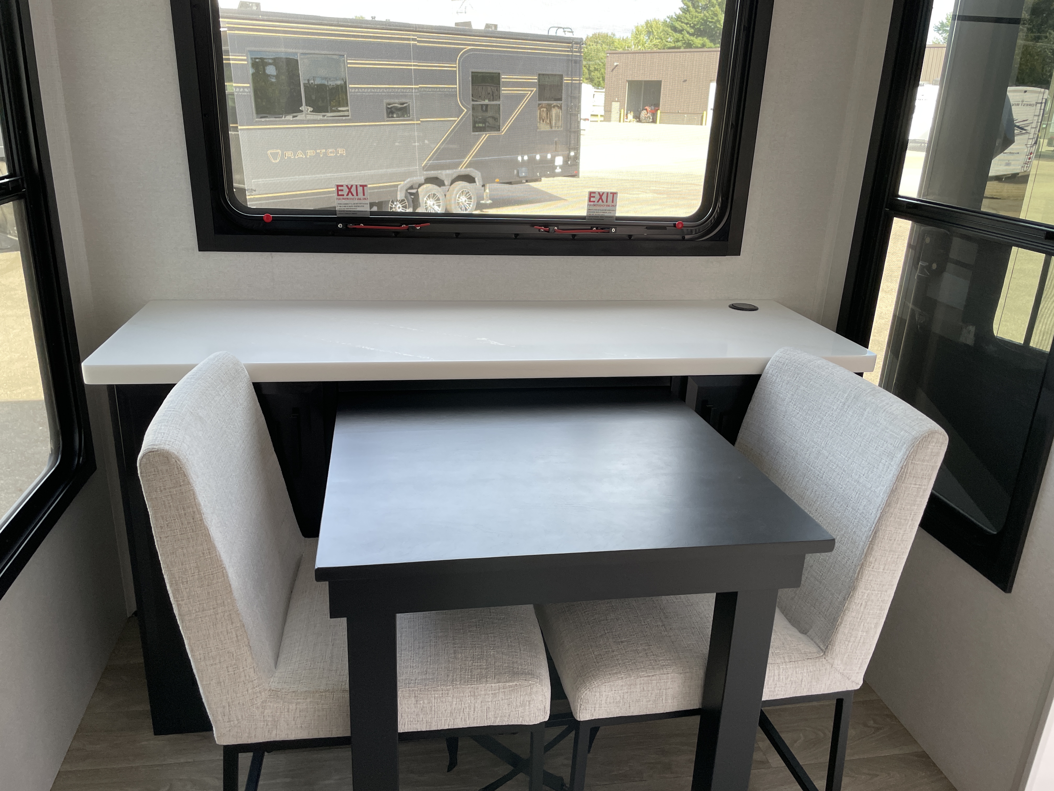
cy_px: 396
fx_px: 792
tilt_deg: -19.6
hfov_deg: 67.3
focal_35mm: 26
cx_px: 527
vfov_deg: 53.1
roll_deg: -1.3
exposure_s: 1/121
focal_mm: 4.2
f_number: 1.6
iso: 100
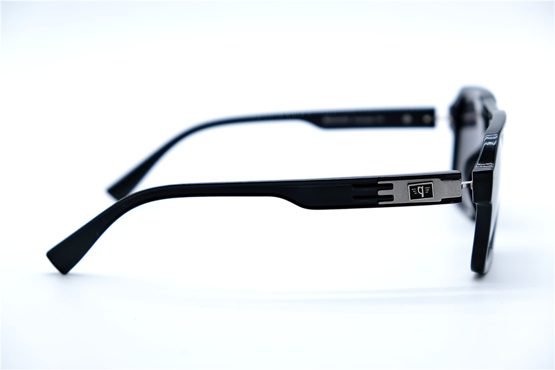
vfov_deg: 16.4
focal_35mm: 83
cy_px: 185
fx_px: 1279
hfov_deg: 24.5
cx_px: 278
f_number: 5
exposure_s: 1/160
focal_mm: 55
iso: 160
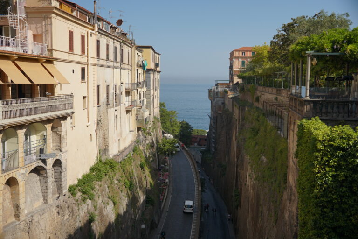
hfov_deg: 46.4
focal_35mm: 42
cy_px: 120
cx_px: 179
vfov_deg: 31.9
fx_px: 418
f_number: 4
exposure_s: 1/1250
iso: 100
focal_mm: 28
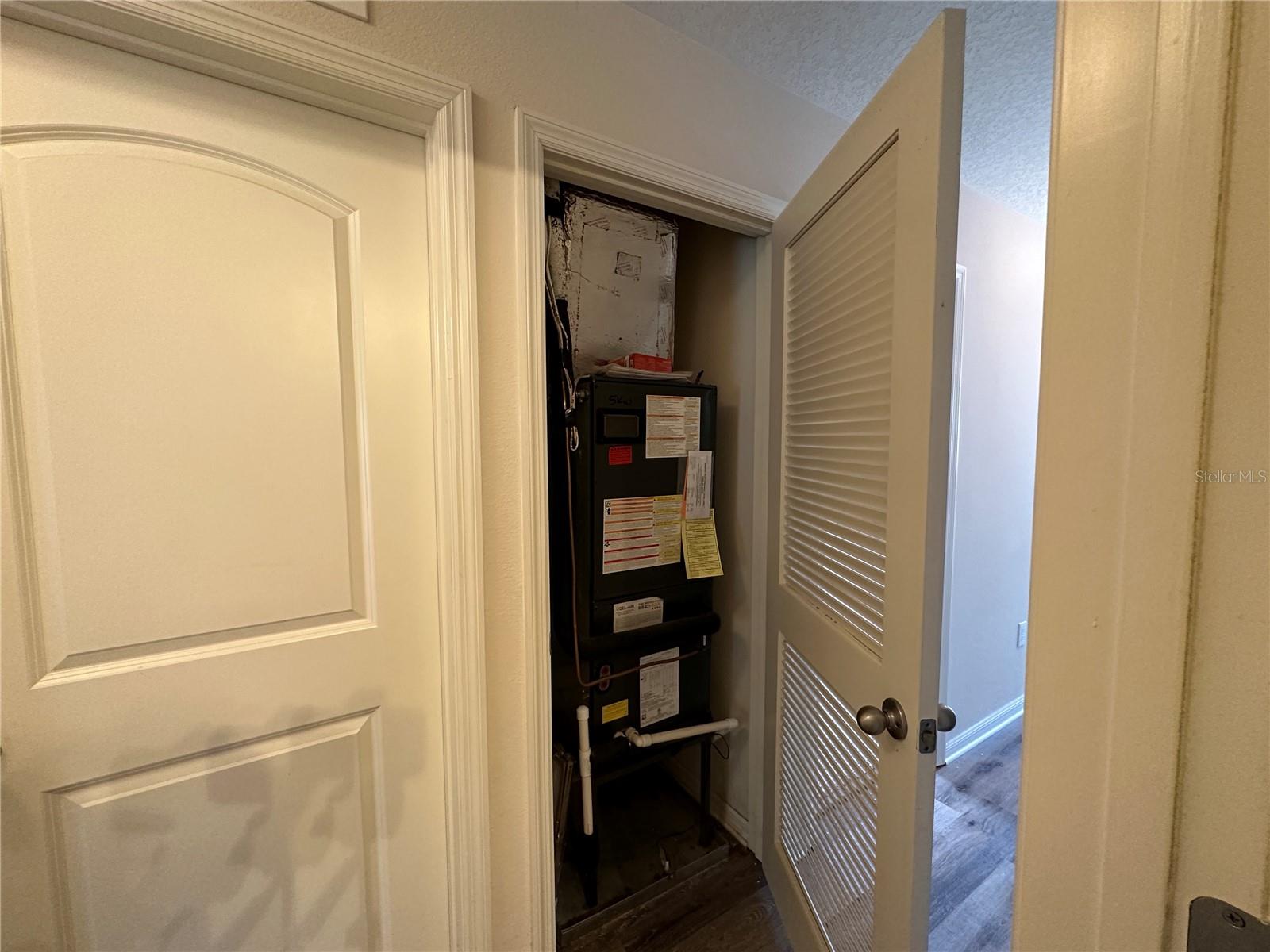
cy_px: 476
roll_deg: -0.6
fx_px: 514
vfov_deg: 85.7
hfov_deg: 102.1
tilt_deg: -3.8
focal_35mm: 14
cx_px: 635
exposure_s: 1/60
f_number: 2.2
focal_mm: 2.22
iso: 400
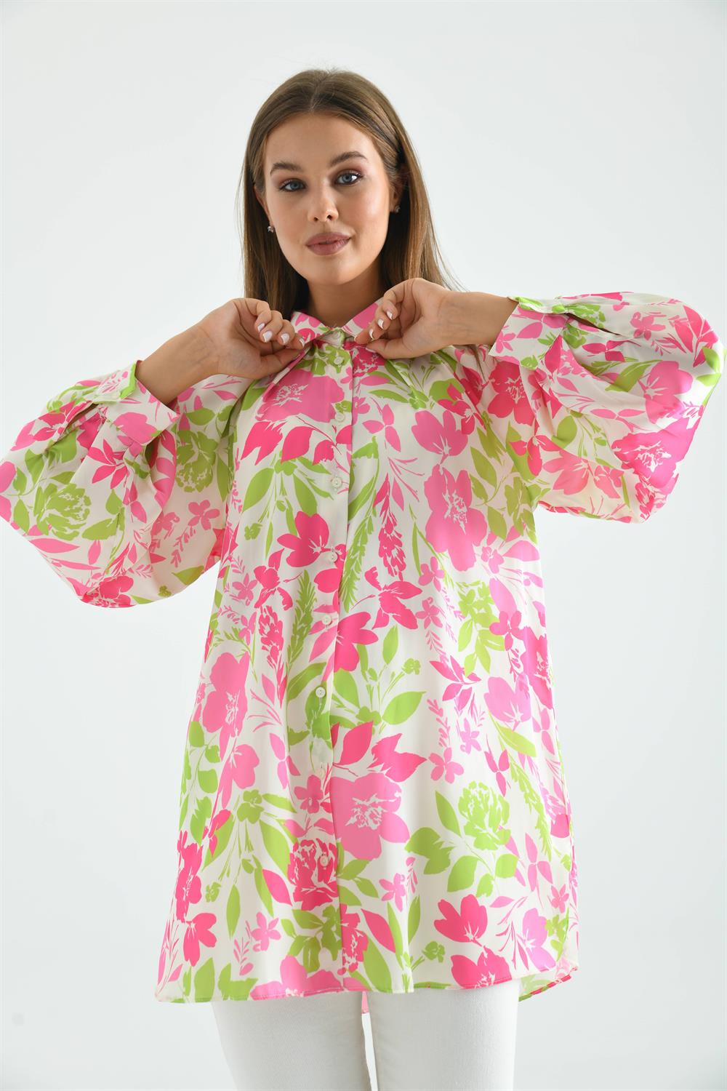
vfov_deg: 39.6
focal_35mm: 50
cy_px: 546
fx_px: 1514
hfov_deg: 27.0
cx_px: 364
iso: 100
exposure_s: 1/125
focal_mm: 50
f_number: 6.3
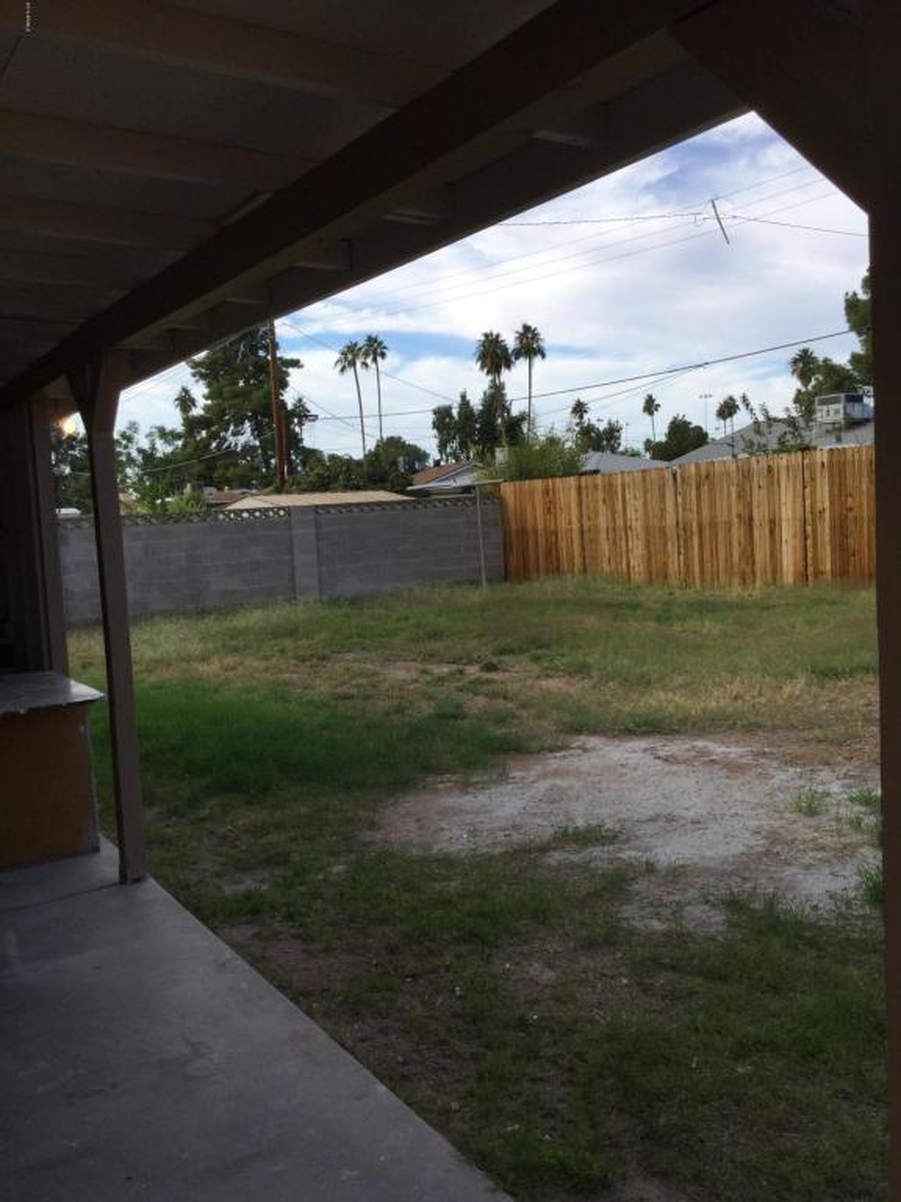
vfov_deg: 58.4
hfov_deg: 45.4
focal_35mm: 31
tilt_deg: -4.5
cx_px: 450
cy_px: 601
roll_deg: +3.6
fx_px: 1076
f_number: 2.4
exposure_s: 1/727
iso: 25
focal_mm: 3.3
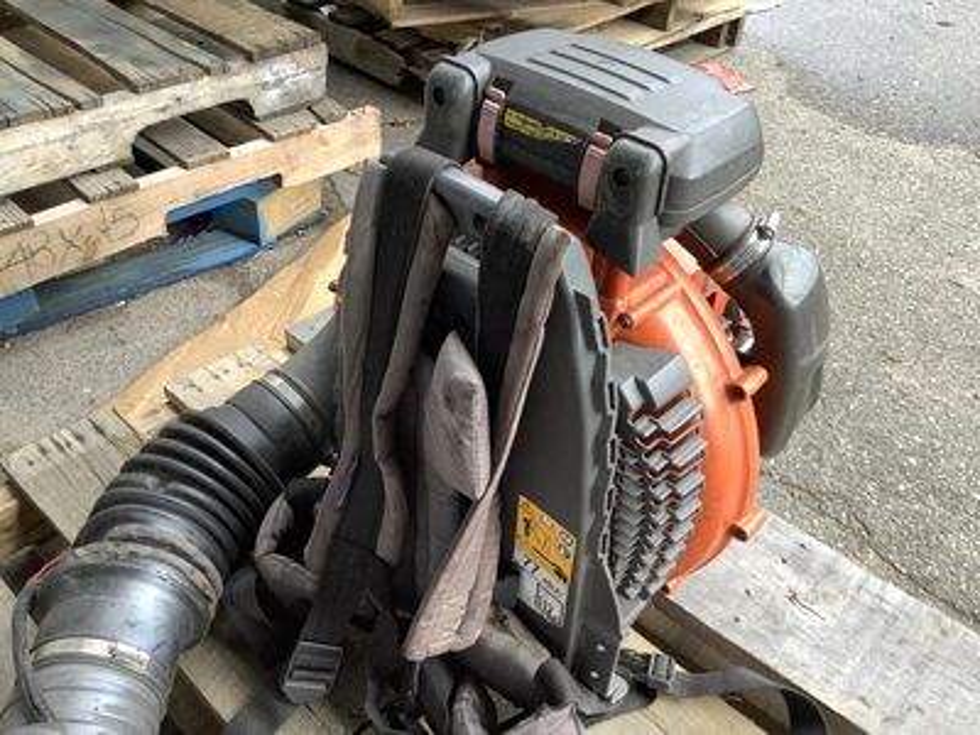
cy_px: 368
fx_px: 878
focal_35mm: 31
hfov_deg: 58.4
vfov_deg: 45.4
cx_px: 490
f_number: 2.4
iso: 32
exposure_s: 1/120
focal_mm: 3.3
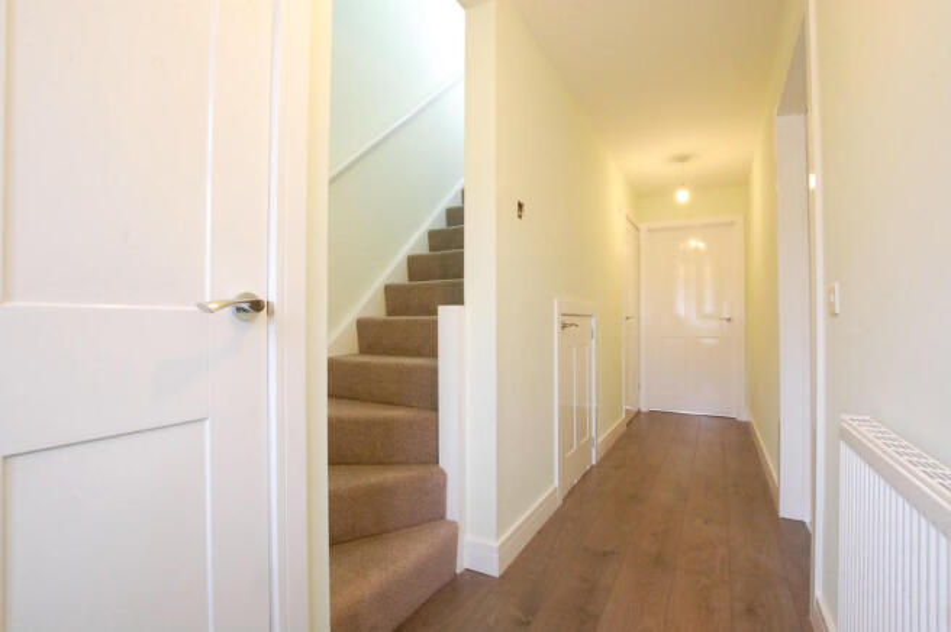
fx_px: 396
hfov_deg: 100.4
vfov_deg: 77.2
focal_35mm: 15
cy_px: 316
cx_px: 476
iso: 1600
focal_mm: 10
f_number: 11
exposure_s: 1/6
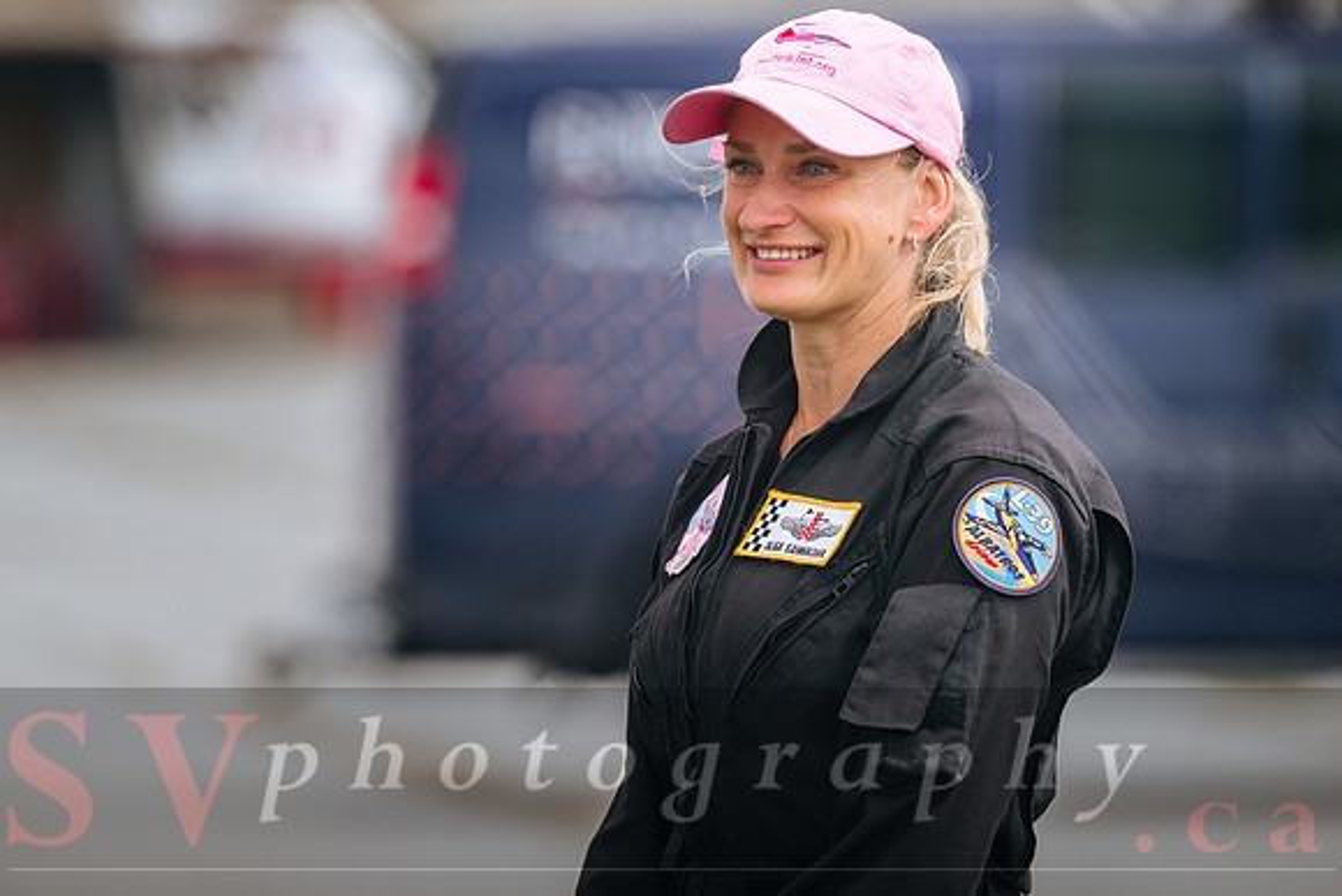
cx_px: 681
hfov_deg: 4.4
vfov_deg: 3.0
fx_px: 17285
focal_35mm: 464
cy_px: 425
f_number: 6
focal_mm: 430
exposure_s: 1/320
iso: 500
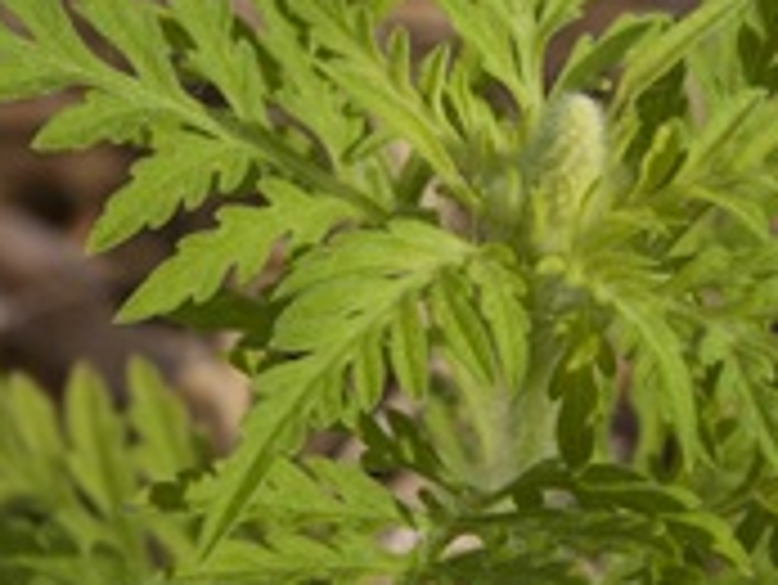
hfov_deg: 7.9
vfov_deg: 5.9
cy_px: 99
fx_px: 5623
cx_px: 589
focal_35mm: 250
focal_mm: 54
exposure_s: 1/320
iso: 400
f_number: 14
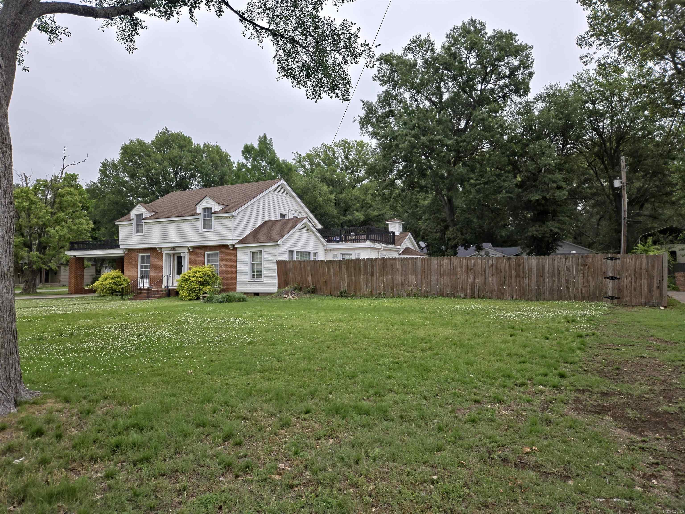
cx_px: 342
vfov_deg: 58.9
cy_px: 257
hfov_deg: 73.9
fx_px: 455
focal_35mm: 23
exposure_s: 1/1628
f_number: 1.8
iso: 80
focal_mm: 5.4
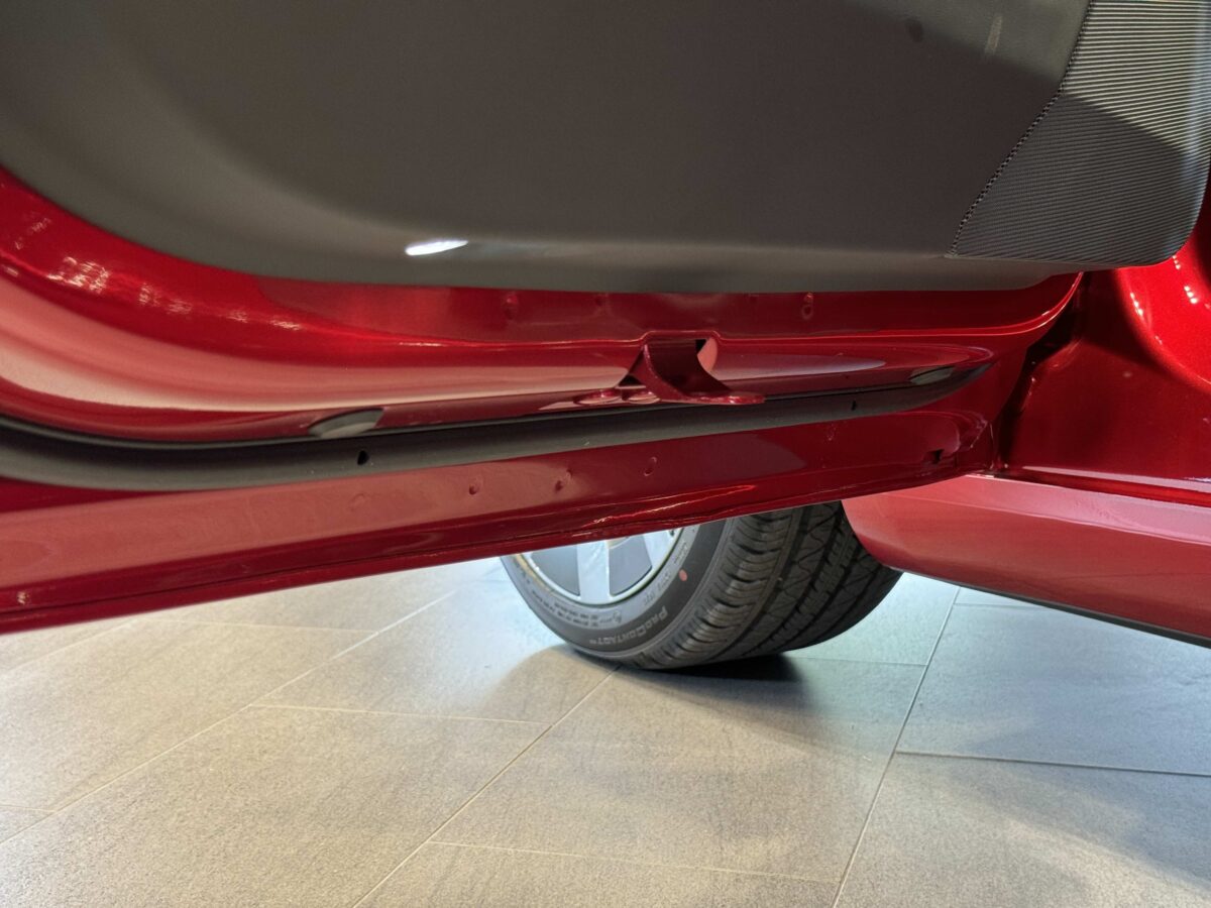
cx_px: 606
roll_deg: +1.2
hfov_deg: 39.7
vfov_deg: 30.3
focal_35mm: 48
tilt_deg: -7.8
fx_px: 1679
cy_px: 454
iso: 160
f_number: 1.78
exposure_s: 1/60
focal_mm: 6.76
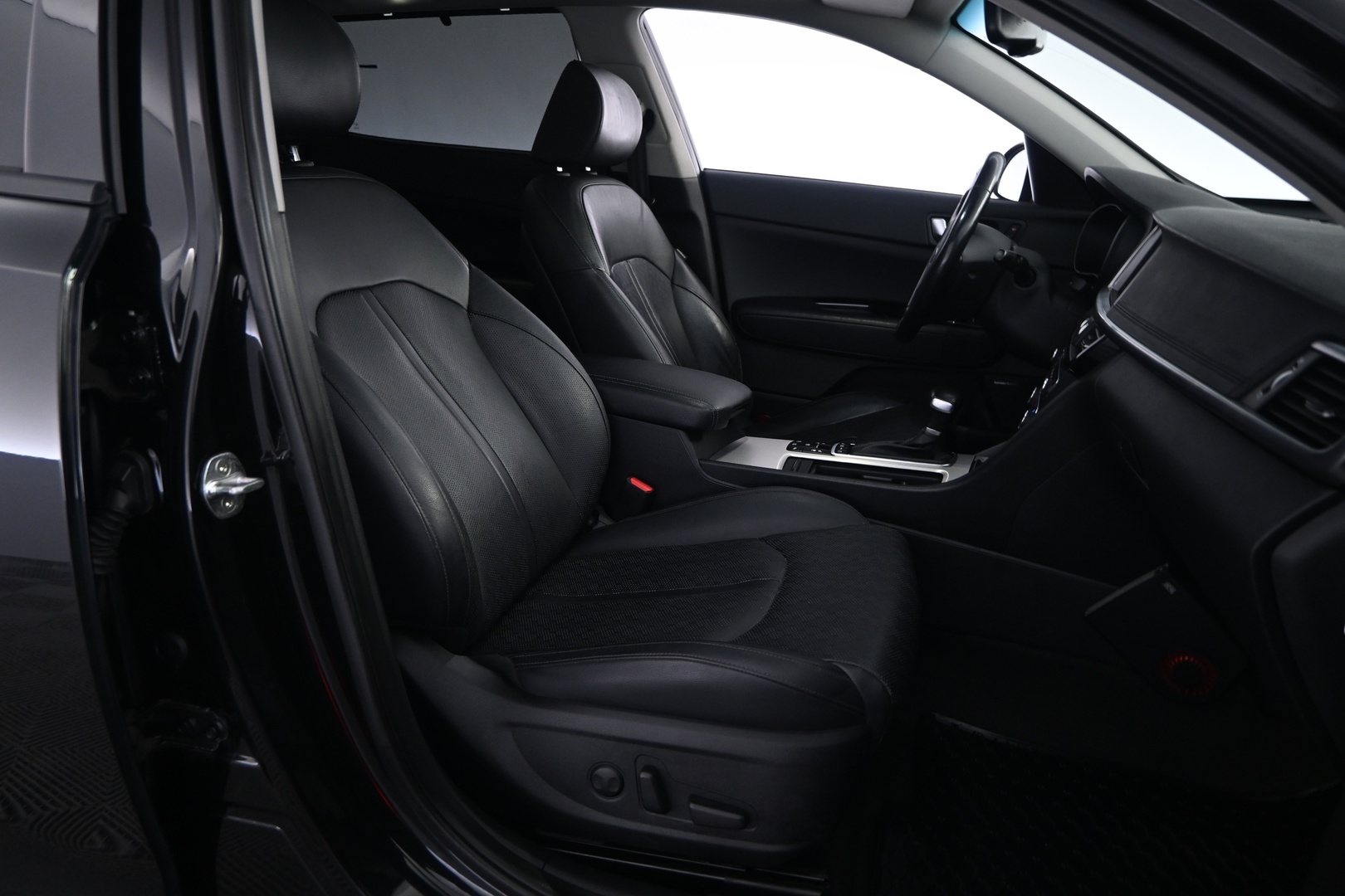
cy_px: 448
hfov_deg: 73.7
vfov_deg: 53.1
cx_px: 672
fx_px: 897
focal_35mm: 24
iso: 1000
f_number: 3.5
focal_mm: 16
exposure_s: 1/15
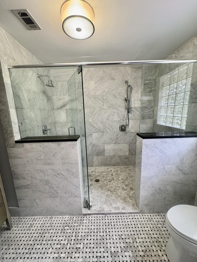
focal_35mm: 14
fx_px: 106
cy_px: 131
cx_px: 98
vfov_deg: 102.1
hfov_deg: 85.7
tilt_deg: -10.3
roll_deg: +2.3
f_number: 2.2
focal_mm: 2.22
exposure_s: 1/60
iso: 200
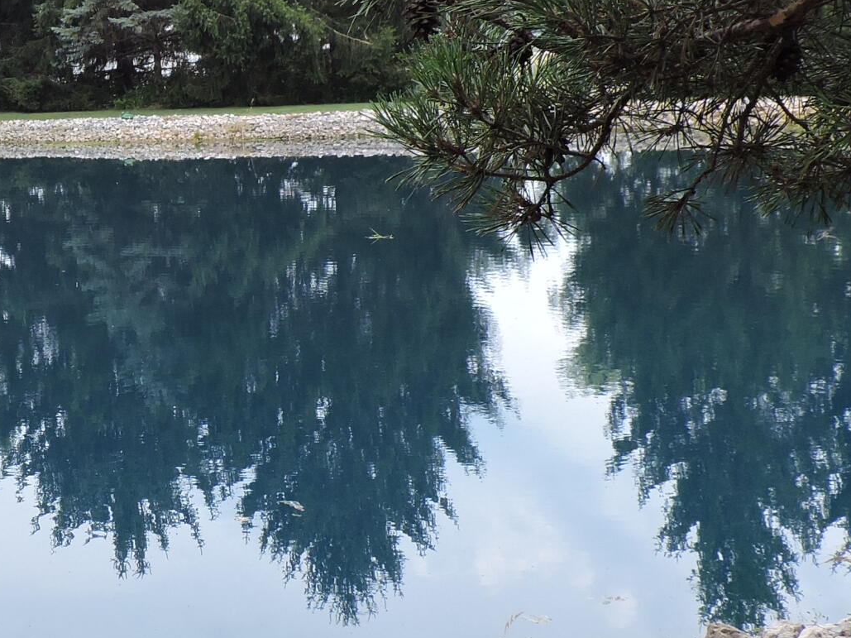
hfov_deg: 26.3
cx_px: -1
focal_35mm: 70
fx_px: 1720
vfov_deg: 21.0
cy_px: 235
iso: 100
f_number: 3
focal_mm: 4.3
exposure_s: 1/400
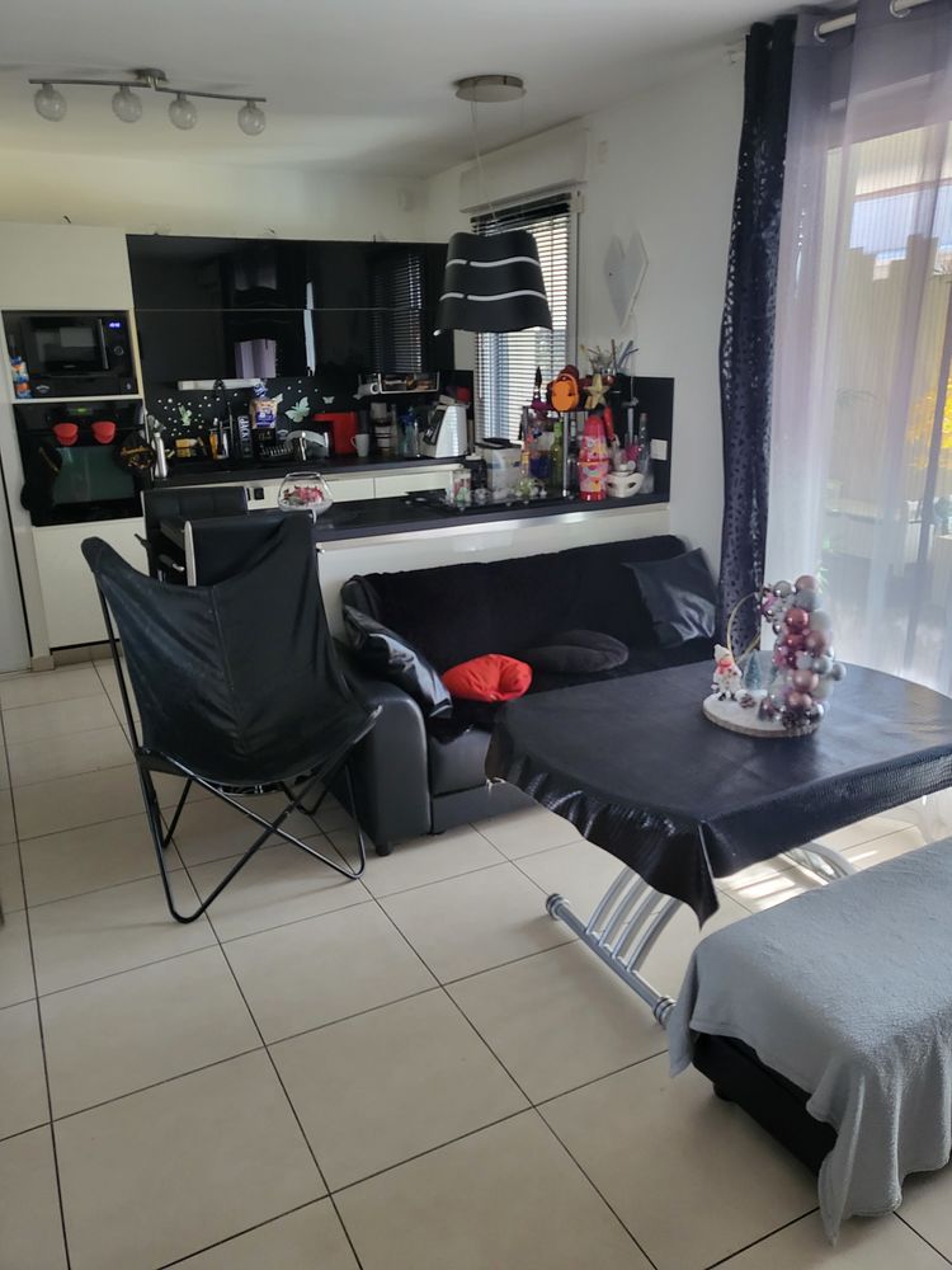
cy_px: 635
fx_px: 953
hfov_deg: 53.1
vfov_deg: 67.3
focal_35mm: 26
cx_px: 476
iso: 400
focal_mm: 4.25
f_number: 1.8
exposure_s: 1/50
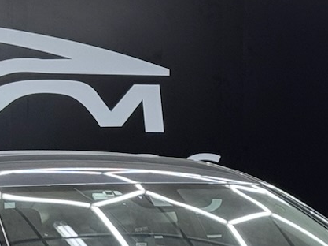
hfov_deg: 8.4
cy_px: 396
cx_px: 130
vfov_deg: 6.2
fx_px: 2234
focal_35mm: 236
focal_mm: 6.76
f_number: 1.78
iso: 100
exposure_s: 1/50
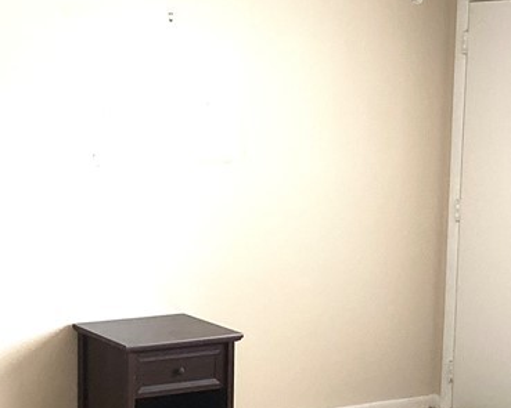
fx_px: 1270
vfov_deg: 18.2
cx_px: 144
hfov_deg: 22.6
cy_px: 261
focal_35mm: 84
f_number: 2.4
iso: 80
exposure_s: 1/50
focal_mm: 3.3
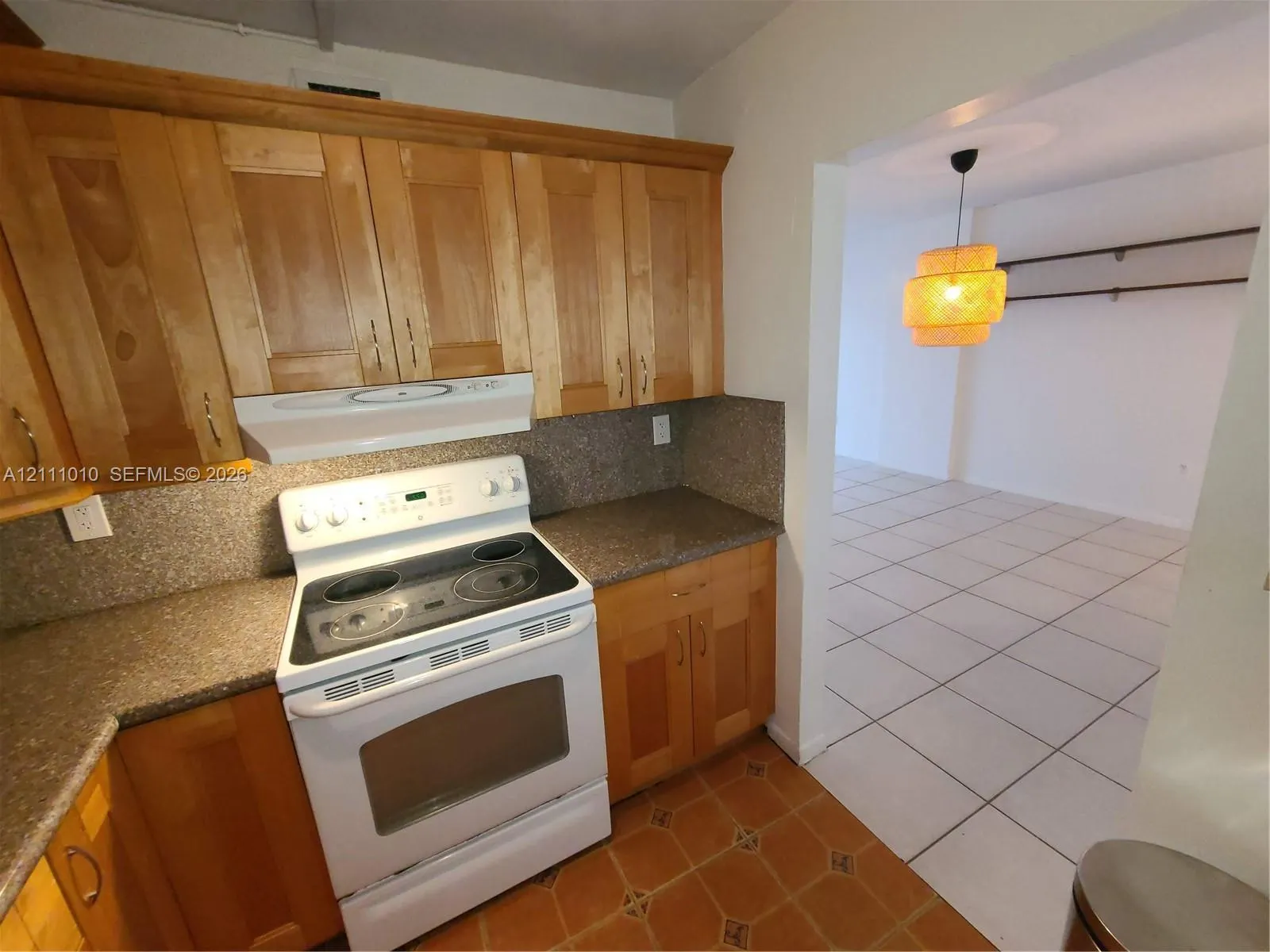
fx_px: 477
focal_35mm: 13
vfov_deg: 89.9
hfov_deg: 106.2
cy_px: 476
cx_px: 635
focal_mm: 2.2
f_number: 2.2
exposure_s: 1/40
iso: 320
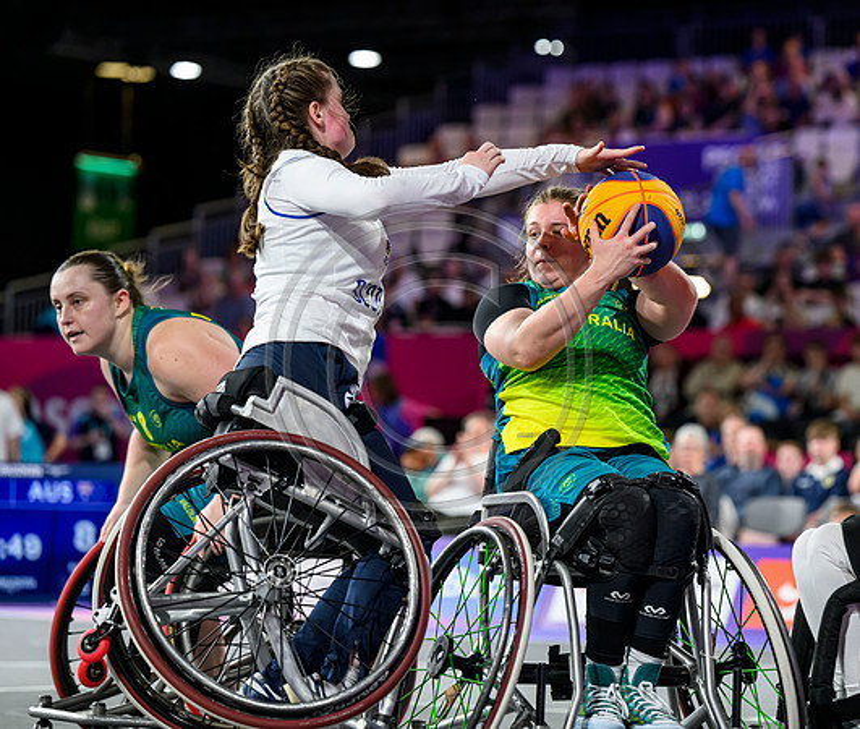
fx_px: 3644
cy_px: 364
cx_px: 510
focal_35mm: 140
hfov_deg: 13.5
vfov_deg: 11.4
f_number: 3.2
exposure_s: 1/1600
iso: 2500
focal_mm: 120
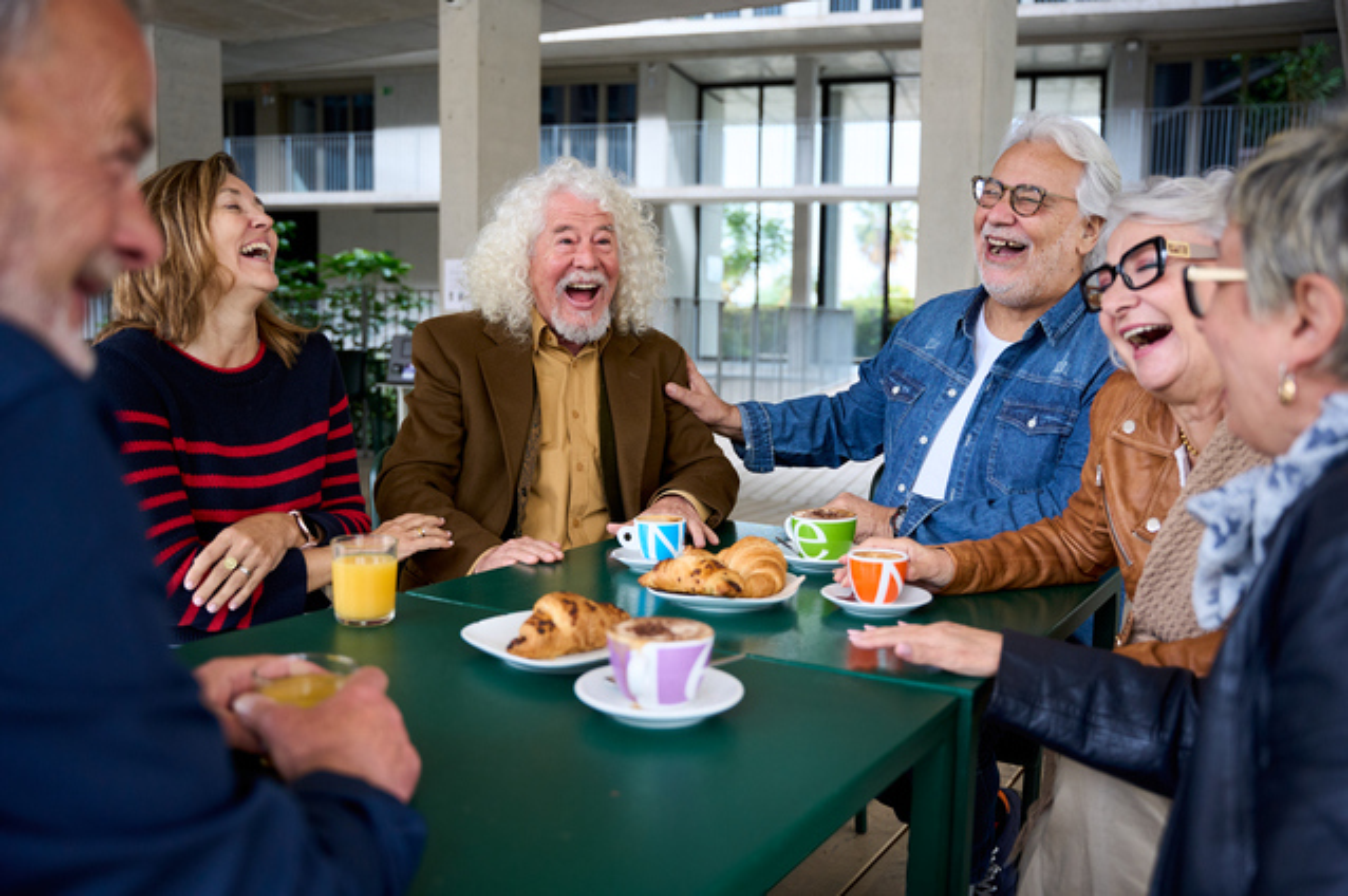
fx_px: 1216
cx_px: 674
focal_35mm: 32
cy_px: 448
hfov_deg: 58.0
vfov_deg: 40.5
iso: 400
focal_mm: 32.5
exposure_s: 1/640
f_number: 2.8
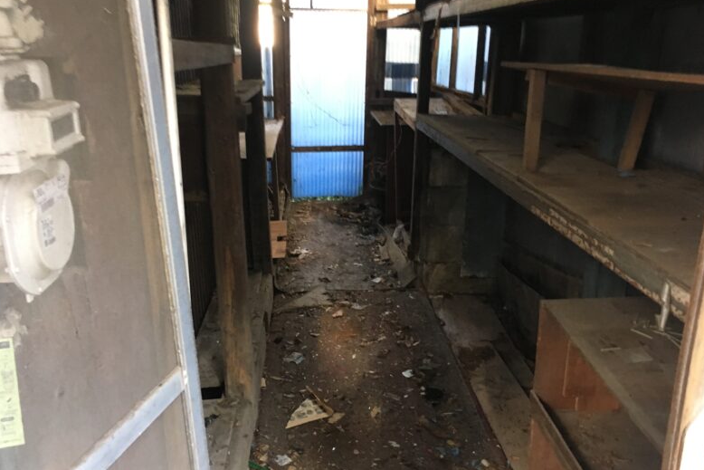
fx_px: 606
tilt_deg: -20.9
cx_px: 347
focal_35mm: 31
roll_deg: +2.8
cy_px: 251
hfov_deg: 60.3
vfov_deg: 42.3
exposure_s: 1/17
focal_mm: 4.15
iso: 200
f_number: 2.2
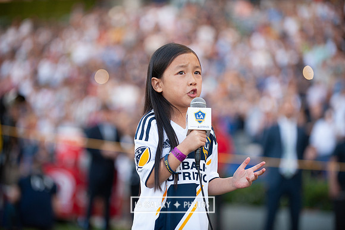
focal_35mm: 140
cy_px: 115
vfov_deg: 9.8
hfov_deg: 14.7
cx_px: 172
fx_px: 1341
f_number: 2.8
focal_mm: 140
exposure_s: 1/1250
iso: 800
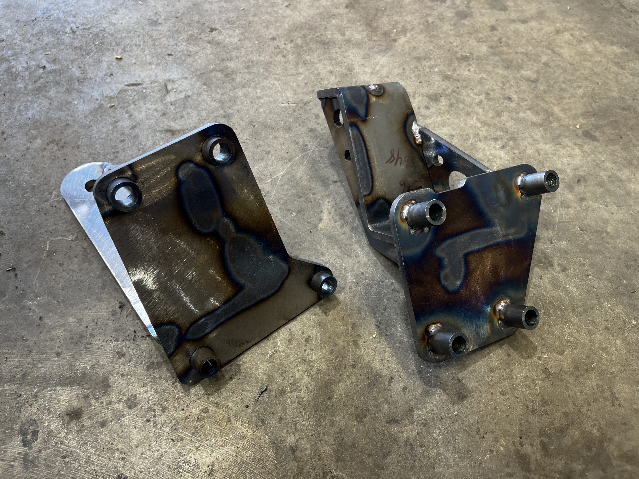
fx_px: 480
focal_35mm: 26
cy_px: 240
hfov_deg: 67.3
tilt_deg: -55.5
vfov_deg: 53.1
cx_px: 320
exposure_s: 1/120
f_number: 1.6
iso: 100
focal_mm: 5.1
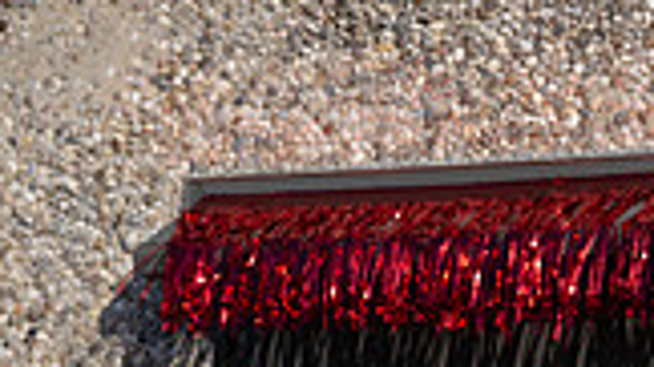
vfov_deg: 5.9
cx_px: 581
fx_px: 3432
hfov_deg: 10.8
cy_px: 883
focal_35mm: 198
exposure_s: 1/2000
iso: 320
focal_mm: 68
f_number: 5
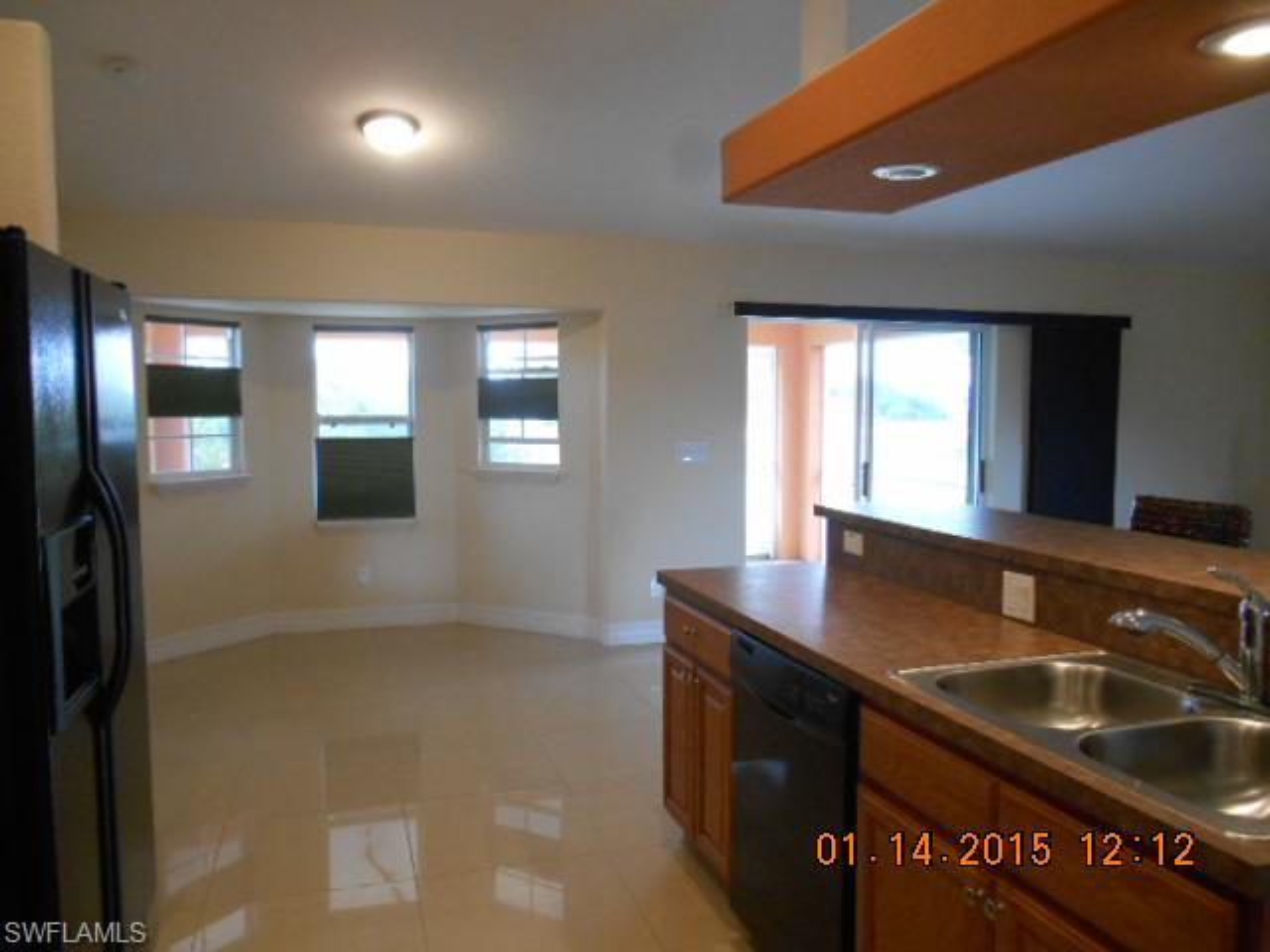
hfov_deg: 67.3
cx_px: 635
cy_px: 476
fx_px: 954
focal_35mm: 26
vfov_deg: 53.1
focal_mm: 4.7
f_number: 3.4
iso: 400
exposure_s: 1/30
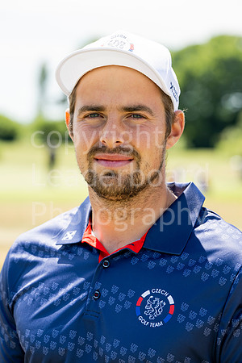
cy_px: 182
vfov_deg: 15.8
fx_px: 1311
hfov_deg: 10.5
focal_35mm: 130
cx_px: 121
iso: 400
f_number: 5.6
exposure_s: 1/1000
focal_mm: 130
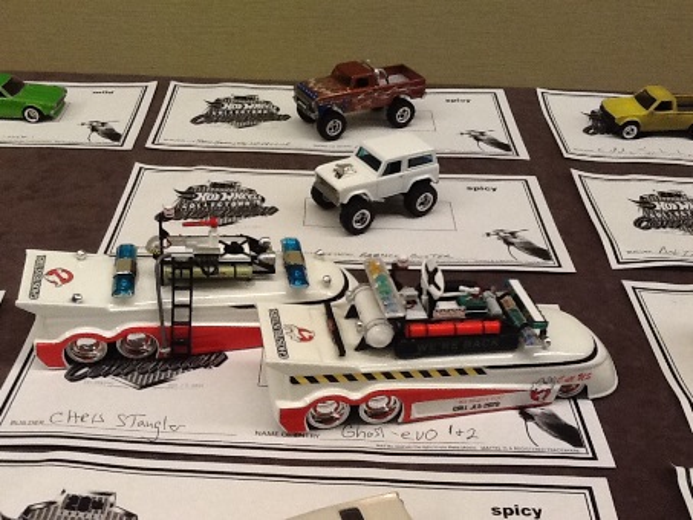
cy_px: 260
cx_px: 346
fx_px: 881
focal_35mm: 44
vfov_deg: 32.9
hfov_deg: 42.9
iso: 80
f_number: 2.4
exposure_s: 1/30
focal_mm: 2.03
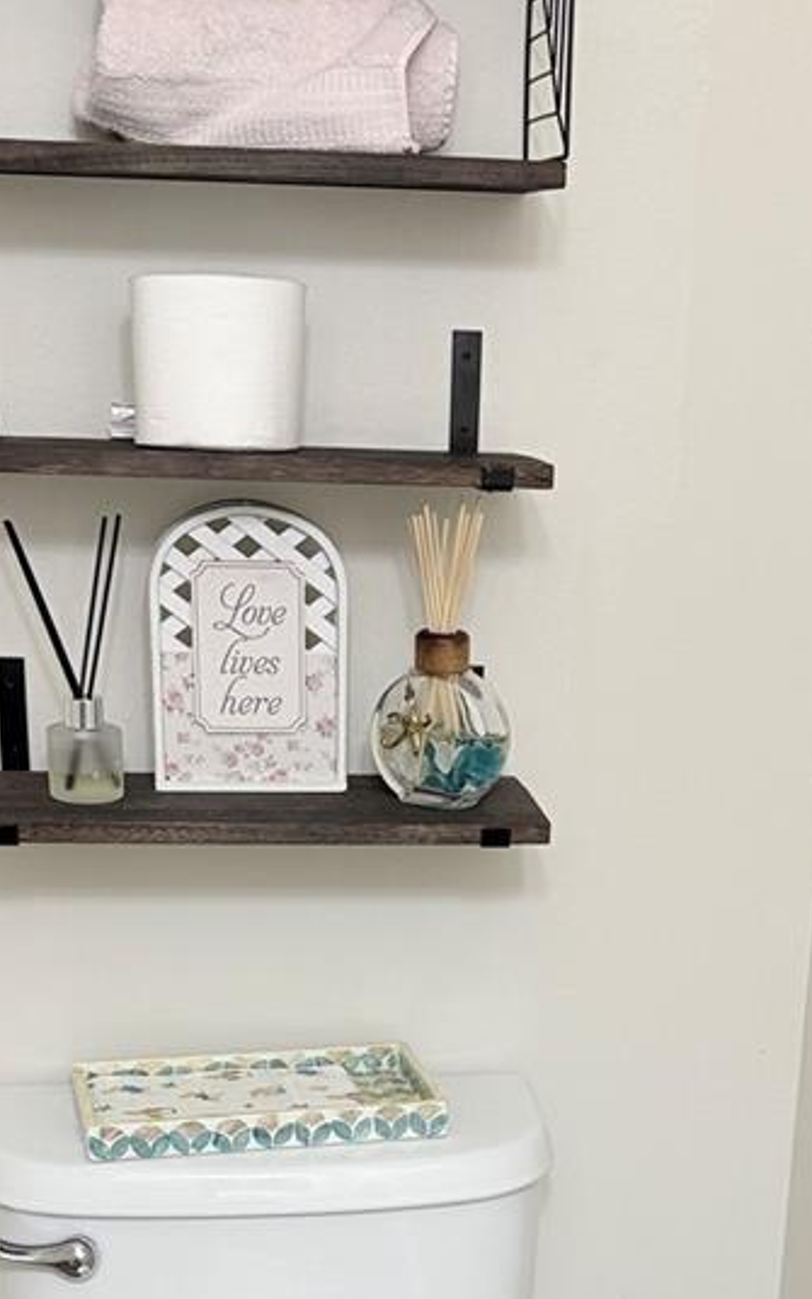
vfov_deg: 33.7
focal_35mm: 57
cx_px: 465
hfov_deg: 22.7
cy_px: 1178
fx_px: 2018
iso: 200
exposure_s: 1/60
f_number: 1.78
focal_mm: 6.76
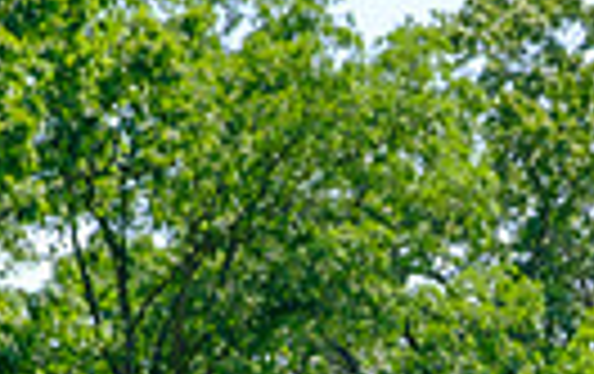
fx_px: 4670
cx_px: 562
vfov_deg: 4.5
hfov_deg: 7.3
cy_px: 978
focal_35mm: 288
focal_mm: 55
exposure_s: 1/320
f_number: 6.4
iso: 200
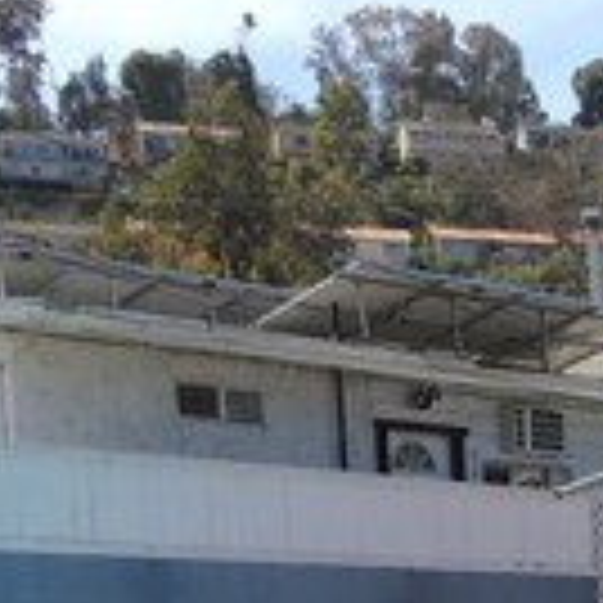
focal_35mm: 122
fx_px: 2404
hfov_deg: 12.9
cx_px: 1098
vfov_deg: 13.2
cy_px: 1012
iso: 25
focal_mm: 4.15
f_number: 2.2
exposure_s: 1/916
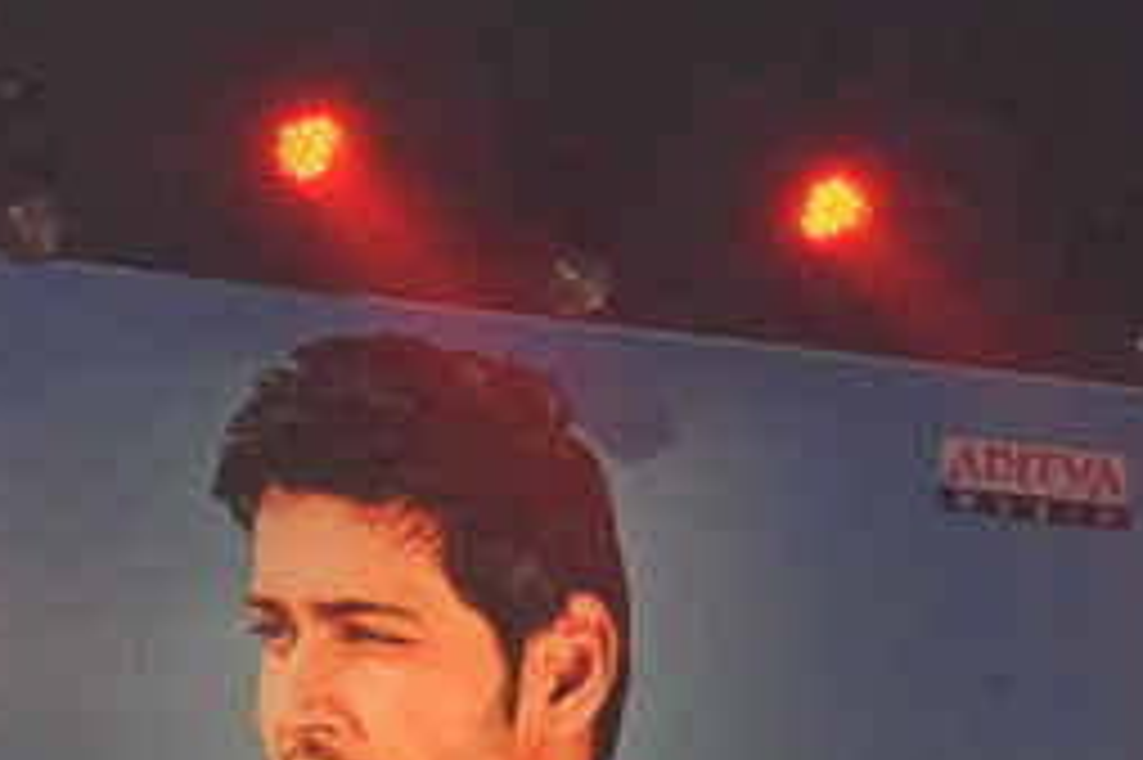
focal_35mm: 198
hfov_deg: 9.8
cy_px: 1158
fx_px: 6287
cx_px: -1035
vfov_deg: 6.8
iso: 800
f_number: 5.6
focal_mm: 21
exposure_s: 1/80
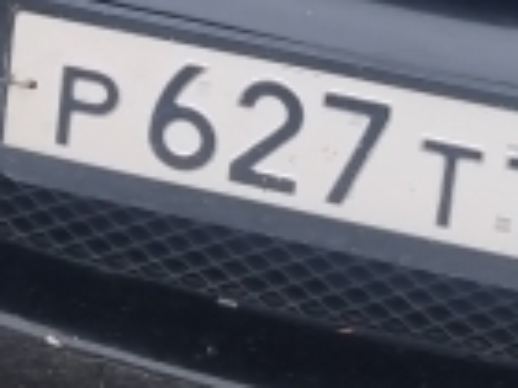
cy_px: -602
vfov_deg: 7.3
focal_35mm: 187
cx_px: 185
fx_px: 2798
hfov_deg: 10.6
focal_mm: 5.4
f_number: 1.8
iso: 50
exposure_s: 1/187
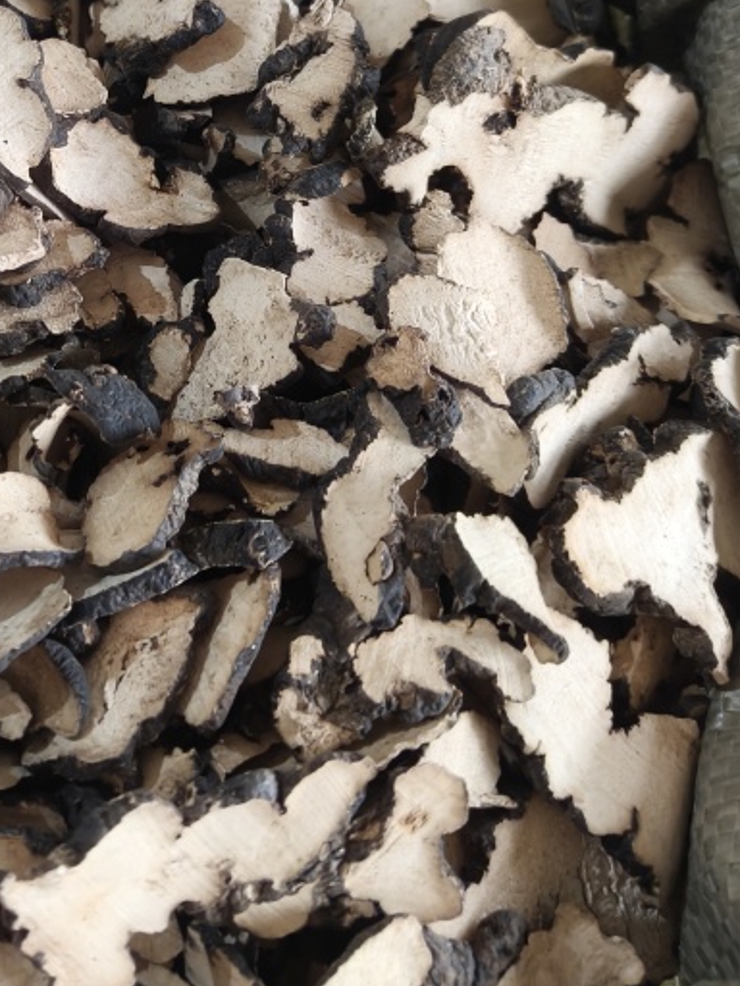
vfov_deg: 37.2
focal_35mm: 50
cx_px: 8
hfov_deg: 27.5
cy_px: 238
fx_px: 1425
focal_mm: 5.59
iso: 400
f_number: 1.8
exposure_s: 1/50
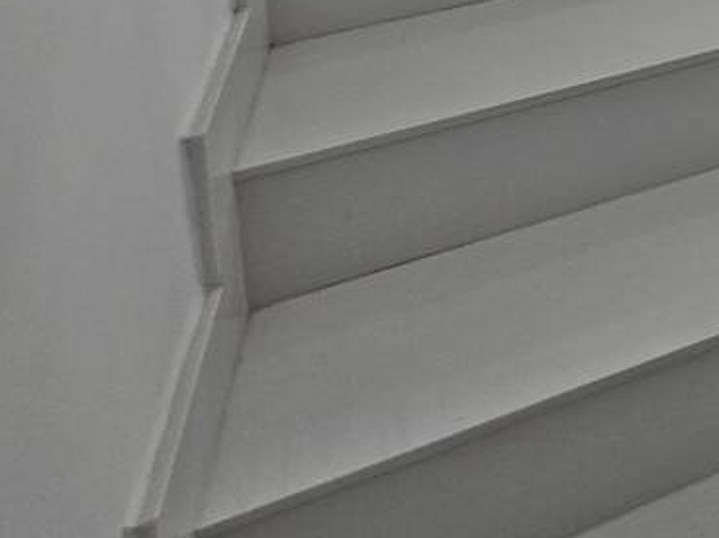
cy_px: -407
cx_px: 1174
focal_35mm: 51
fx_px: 1059
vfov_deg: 20.7
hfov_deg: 24.7
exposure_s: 1/60
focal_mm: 2.2
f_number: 2.2
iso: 100
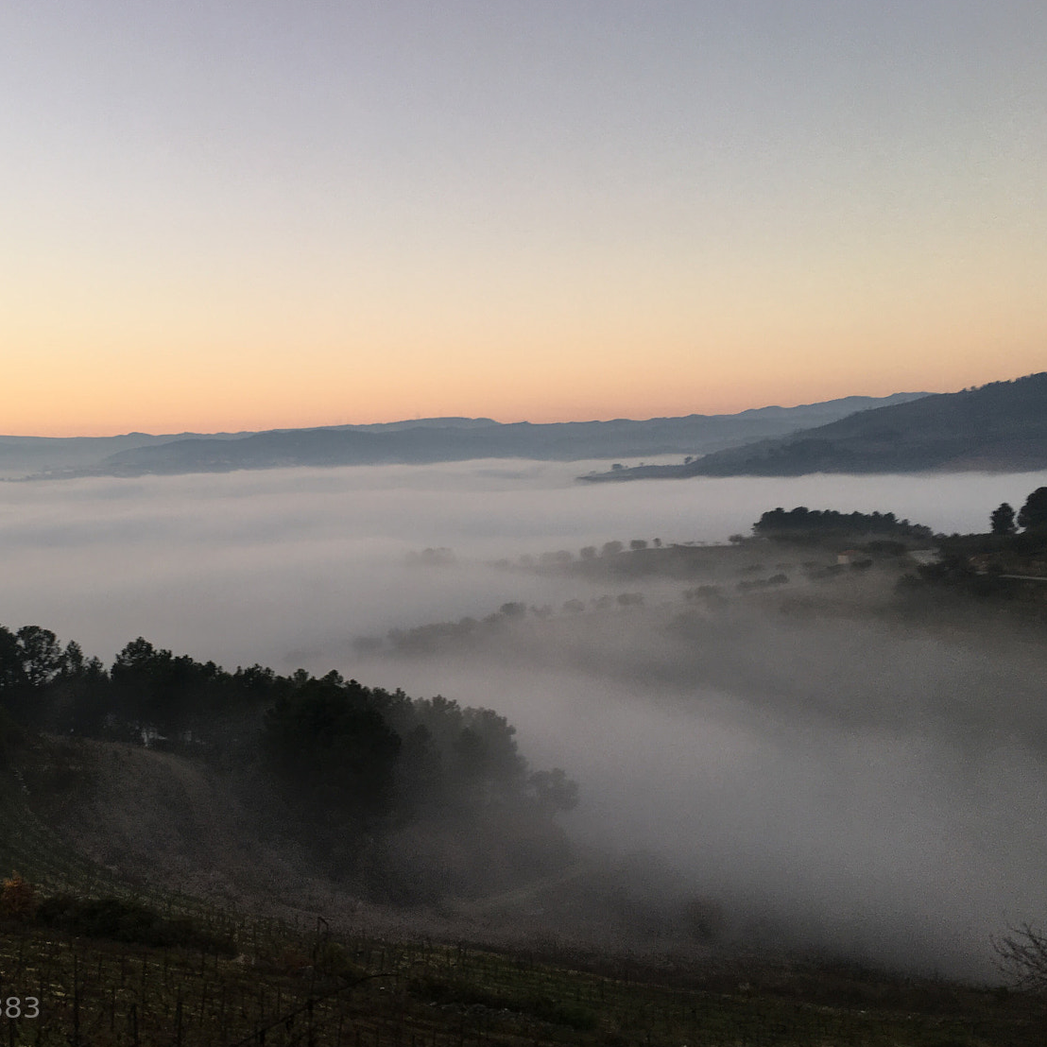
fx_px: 1266
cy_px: 515
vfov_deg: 44.9
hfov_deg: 43.9
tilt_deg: -2.5
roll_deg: +0.0
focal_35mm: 37
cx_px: 301
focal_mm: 4.15
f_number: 2.2
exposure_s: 1/50
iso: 25
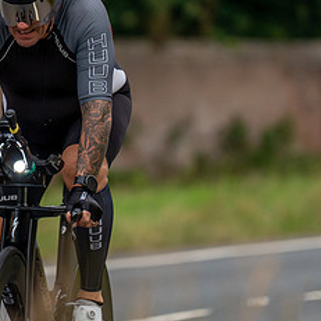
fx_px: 5151
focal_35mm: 491
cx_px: 75
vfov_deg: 3.6
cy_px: 68
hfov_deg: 3.6
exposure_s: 1/800
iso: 1000
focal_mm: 180
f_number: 2.8
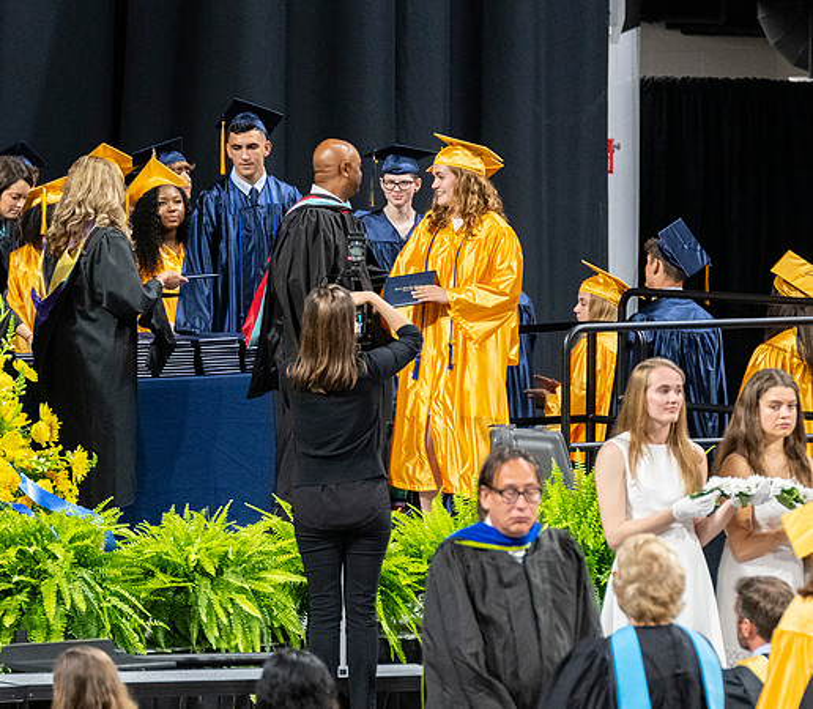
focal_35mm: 400
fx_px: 9975
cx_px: 269
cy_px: 310
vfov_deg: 4.1
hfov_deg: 4.7
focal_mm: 190
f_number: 4
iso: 2000
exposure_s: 1/200
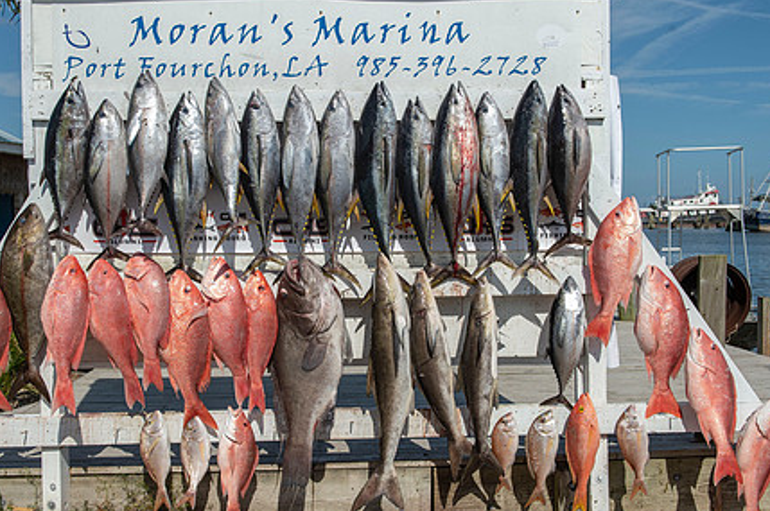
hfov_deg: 42.8
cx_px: 355
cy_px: 253
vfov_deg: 29.2
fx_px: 983
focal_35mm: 46
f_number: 9
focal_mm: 34
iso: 50
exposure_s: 1/200
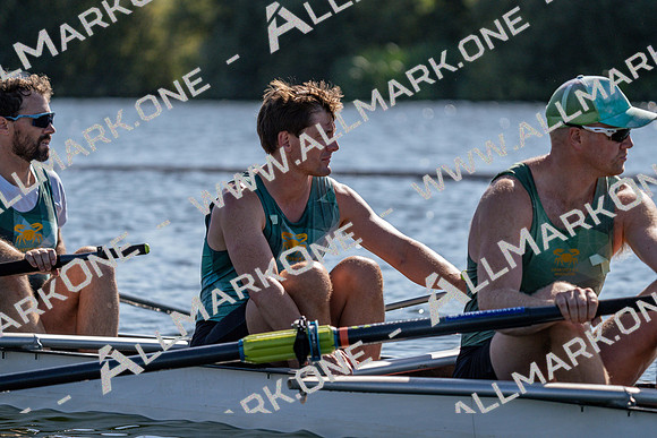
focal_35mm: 257
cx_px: 328
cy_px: 219
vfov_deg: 5.4
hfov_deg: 8.0
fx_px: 4691
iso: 250
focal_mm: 257
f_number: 5.6
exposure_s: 1/2000
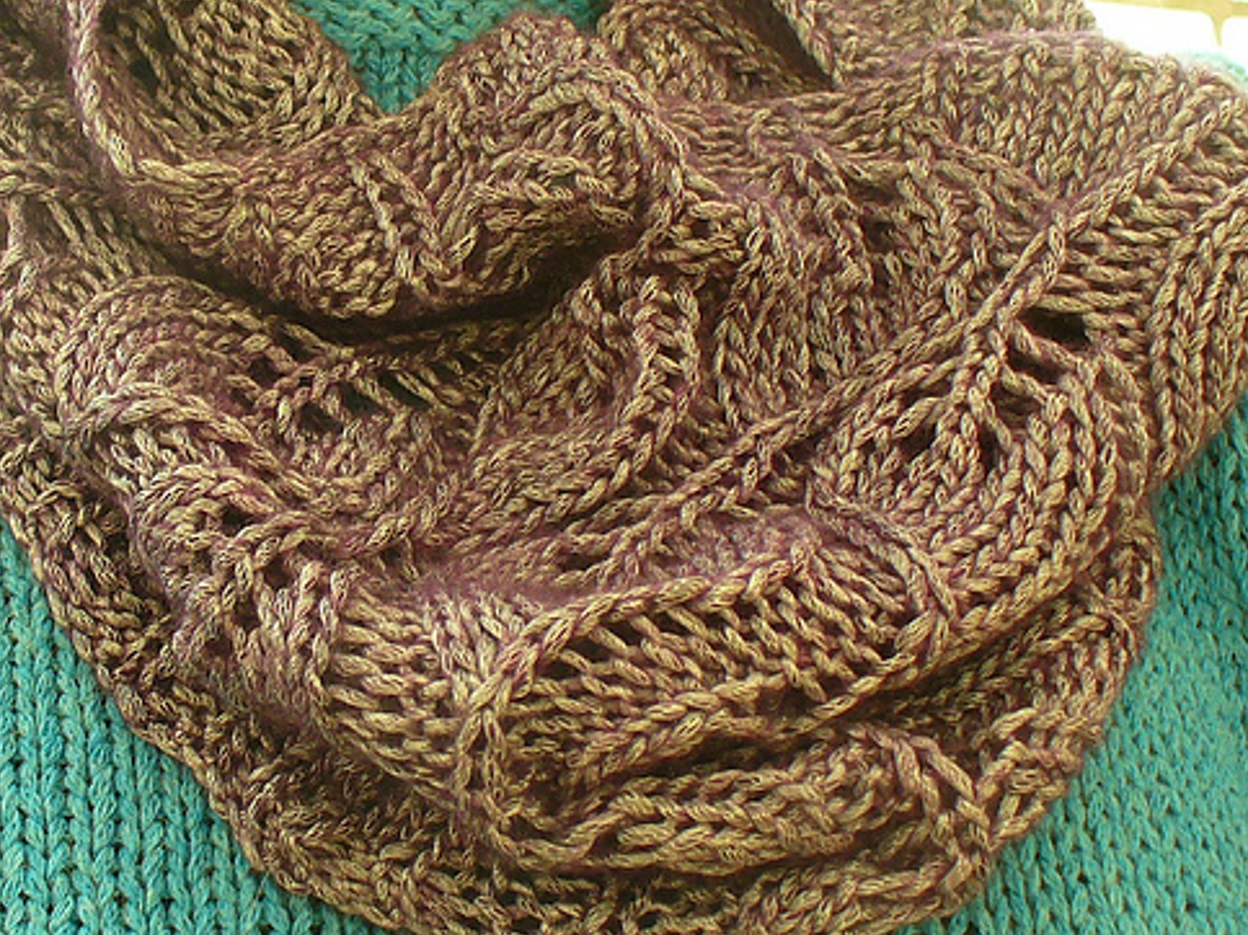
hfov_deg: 38.8
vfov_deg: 29.6
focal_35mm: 49
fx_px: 1766
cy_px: 413
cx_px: 540
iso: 80
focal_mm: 6.1
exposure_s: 1/40
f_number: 2.8
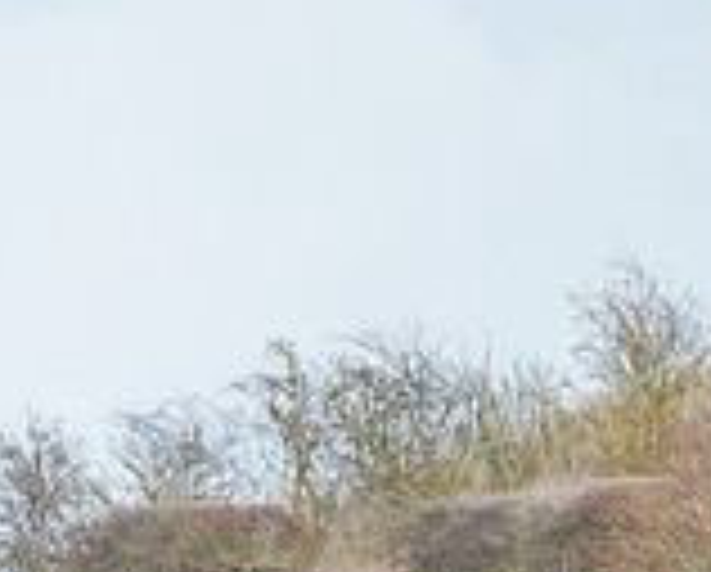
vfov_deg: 0.6
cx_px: -262
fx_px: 50660
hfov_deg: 0.8
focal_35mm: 2403
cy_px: 717
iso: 1000
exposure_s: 1/2000
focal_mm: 400
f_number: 4.5
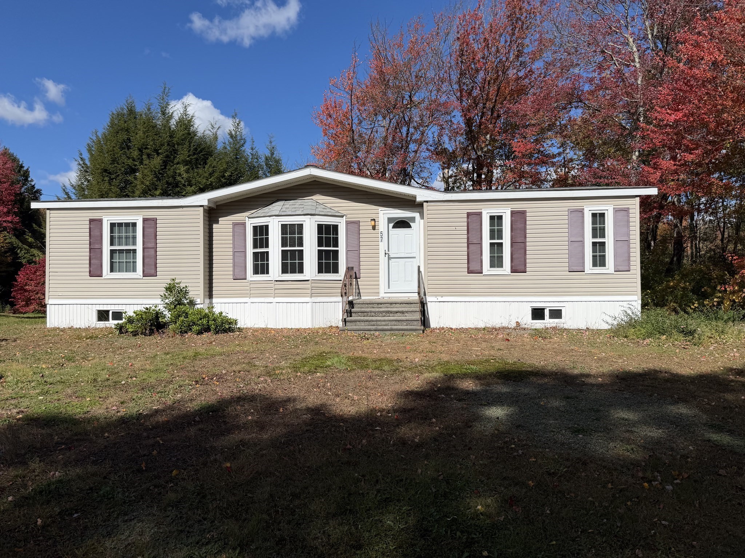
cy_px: 279
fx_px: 517
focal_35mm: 24
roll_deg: +0.8
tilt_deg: +1.4
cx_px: 372
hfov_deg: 71.6
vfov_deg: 56.8
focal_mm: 6.76
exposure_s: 1/8130
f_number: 1.78
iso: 80
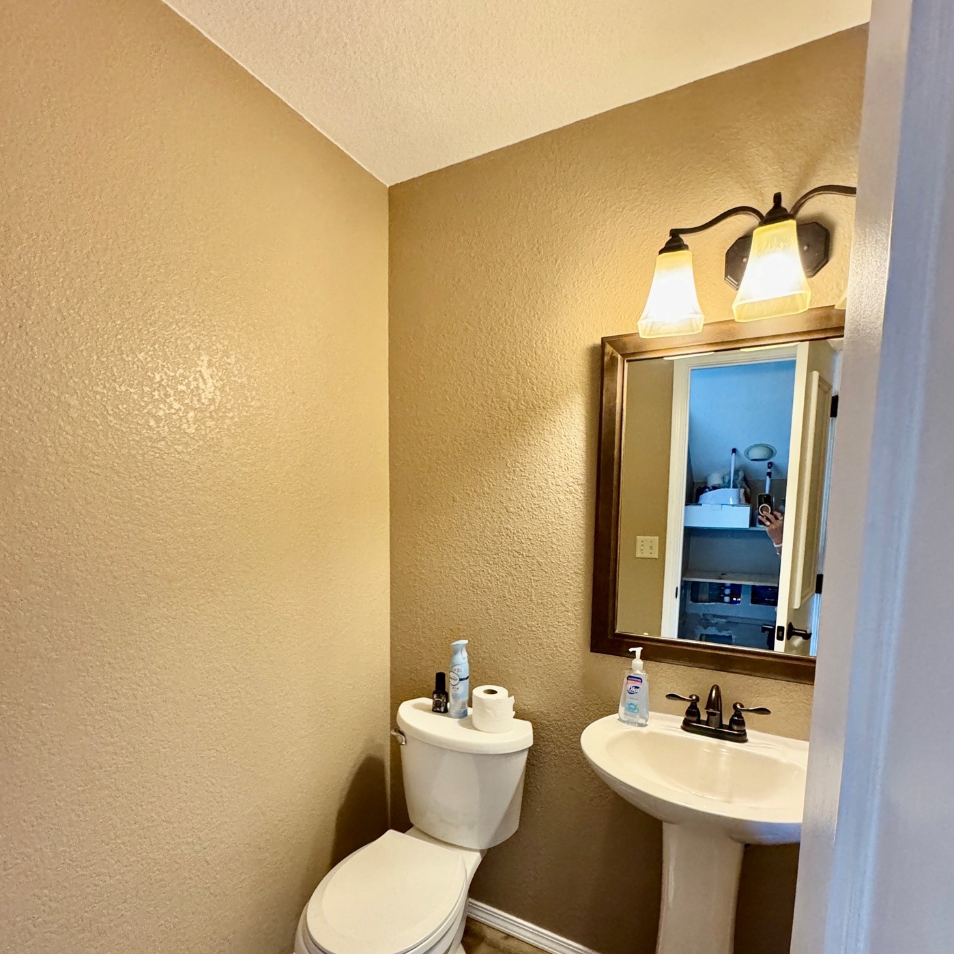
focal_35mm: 17
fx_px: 530
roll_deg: -0.8
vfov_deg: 83.1
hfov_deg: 84.0
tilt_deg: -6.5
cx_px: 479
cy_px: 564
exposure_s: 1/60
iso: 1000
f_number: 2.2
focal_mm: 2.22
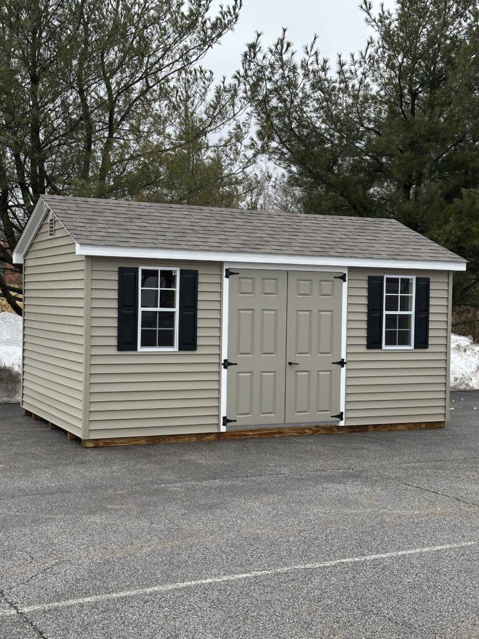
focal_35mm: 48
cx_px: 240
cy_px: 320
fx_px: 886
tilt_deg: -3.0
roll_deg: +0.6
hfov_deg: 30.3
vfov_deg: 39.7
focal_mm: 6.86
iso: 64
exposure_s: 1/2532
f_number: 1.78
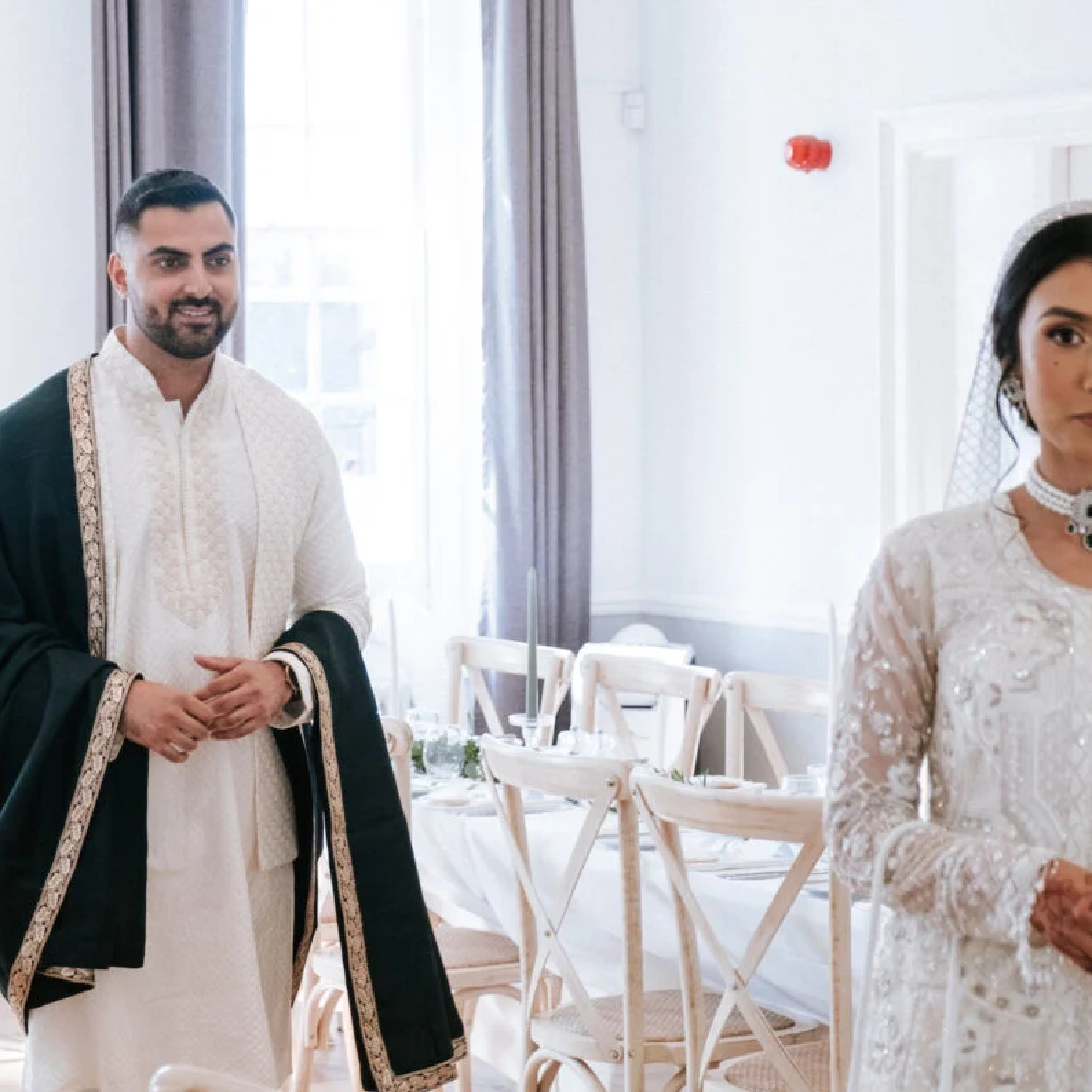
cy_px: 385
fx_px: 3319
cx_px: 229
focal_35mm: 93
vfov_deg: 18.6
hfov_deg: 18.5
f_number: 2.8
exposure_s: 1/170
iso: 320
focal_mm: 35.3
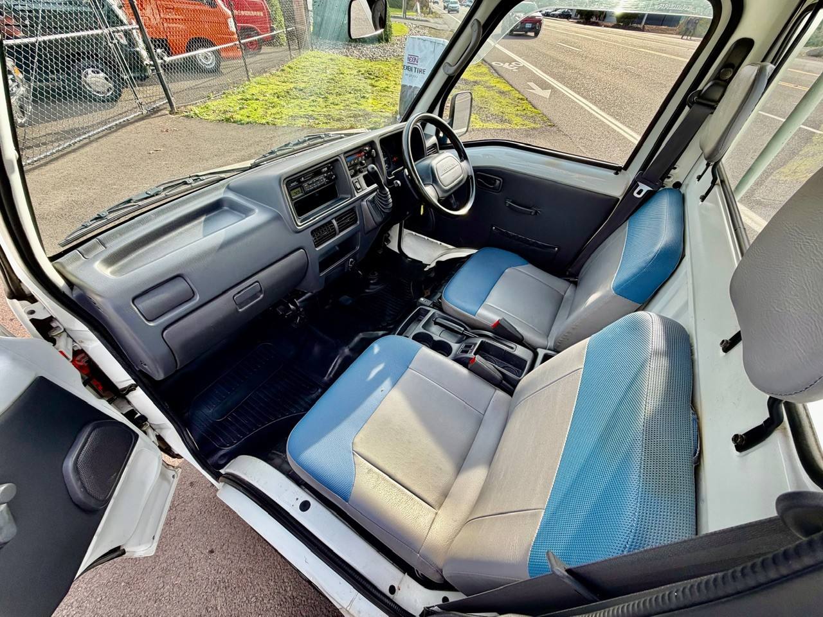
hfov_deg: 102.1
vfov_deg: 85.7
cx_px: 412
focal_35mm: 14
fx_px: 333
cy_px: 308
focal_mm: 2.22
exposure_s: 1/196
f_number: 2.2
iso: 40
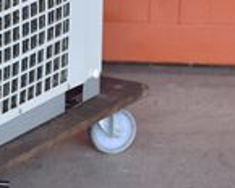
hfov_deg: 4.7
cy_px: -63
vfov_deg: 3.7
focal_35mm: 412
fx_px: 2863
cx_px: -68
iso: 1250
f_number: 6.3
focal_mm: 85
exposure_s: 1/800
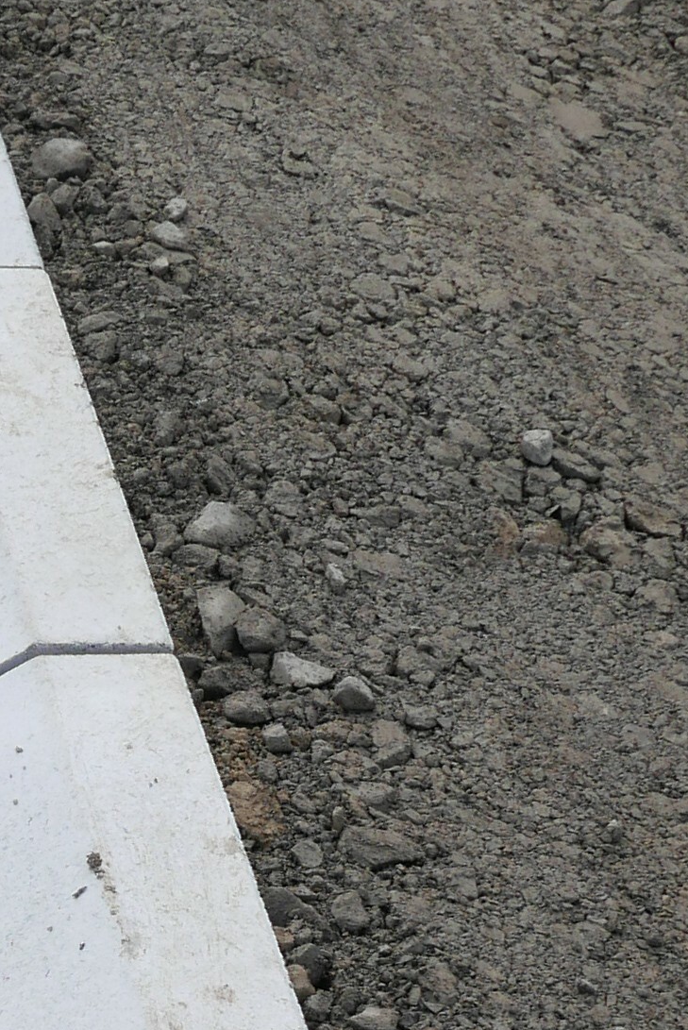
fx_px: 2690
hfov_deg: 13.7
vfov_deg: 21.1
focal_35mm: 94
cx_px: -329
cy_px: 965
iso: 200
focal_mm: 10.9
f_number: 5.6
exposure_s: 1/500
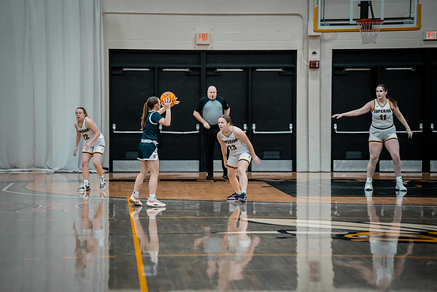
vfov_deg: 9.0
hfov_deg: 13.4
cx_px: 216
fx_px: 1862
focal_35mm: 153
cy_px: 146
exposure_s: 1/640
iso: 2500
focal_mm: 150
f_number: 2.8
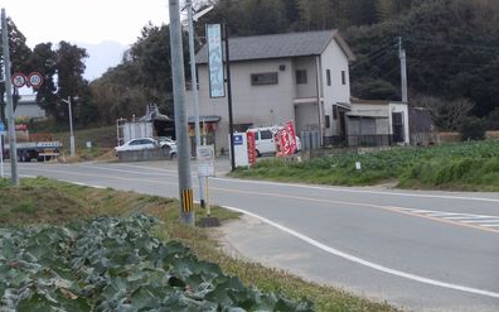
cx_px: 250
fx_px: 2052
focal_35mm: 151
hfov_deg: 13.9
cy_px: 124
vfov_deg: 8.7
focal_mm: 25.3
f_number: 5.5
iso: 100
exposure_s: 1/250
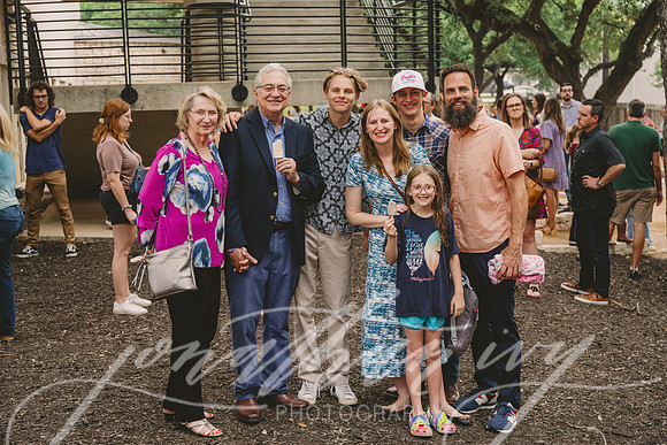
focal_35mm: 51
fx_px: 945
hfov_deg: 38.9
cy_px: 222
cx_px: 334
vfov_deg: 26.5
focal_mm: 51
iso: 800
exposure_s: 1/1000
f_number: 3.5
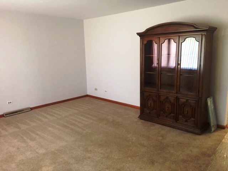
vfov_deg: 48.2
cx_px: 114
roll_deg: +0.1
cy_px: 86
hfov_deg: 61.7
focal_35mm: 29
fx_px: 191
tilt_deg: -11.2
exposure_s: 1/24
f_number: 2.2
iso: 250
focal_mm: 4.15
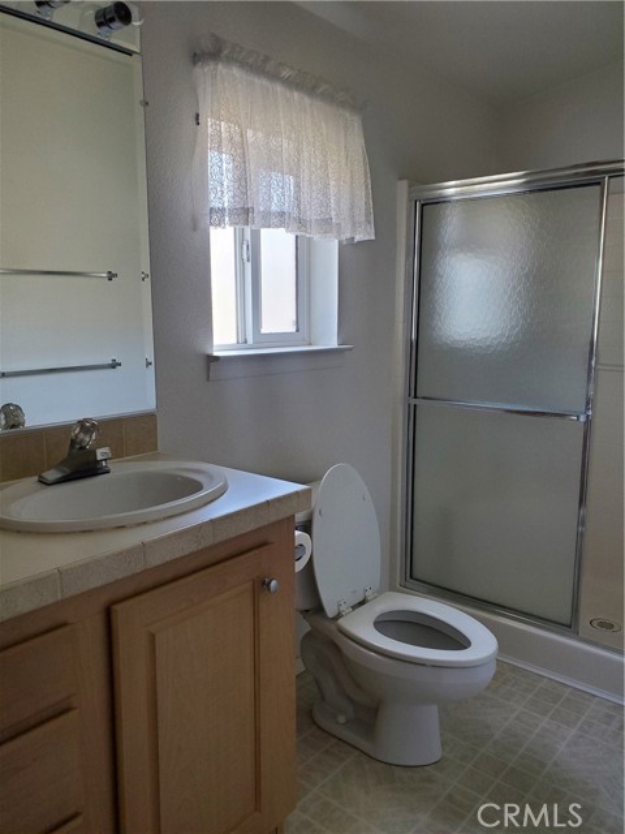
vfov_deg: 67.3
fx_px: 626
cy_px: 417
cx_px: 312
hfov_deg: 53.1
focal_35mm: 26
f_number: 2.4
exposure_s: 1/109
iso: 200
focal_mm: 4.3
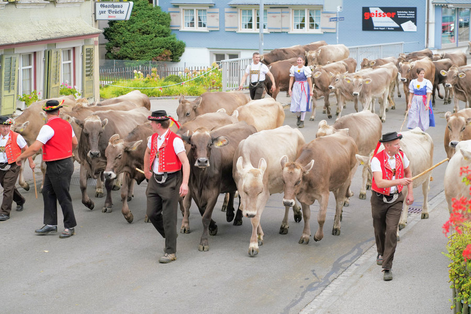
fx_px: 1112
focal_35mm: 85
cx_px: 236
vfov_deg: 16.1
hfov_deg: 23.9
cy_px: 157
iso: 800
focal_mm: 85
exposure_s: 1/800
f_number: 6.3
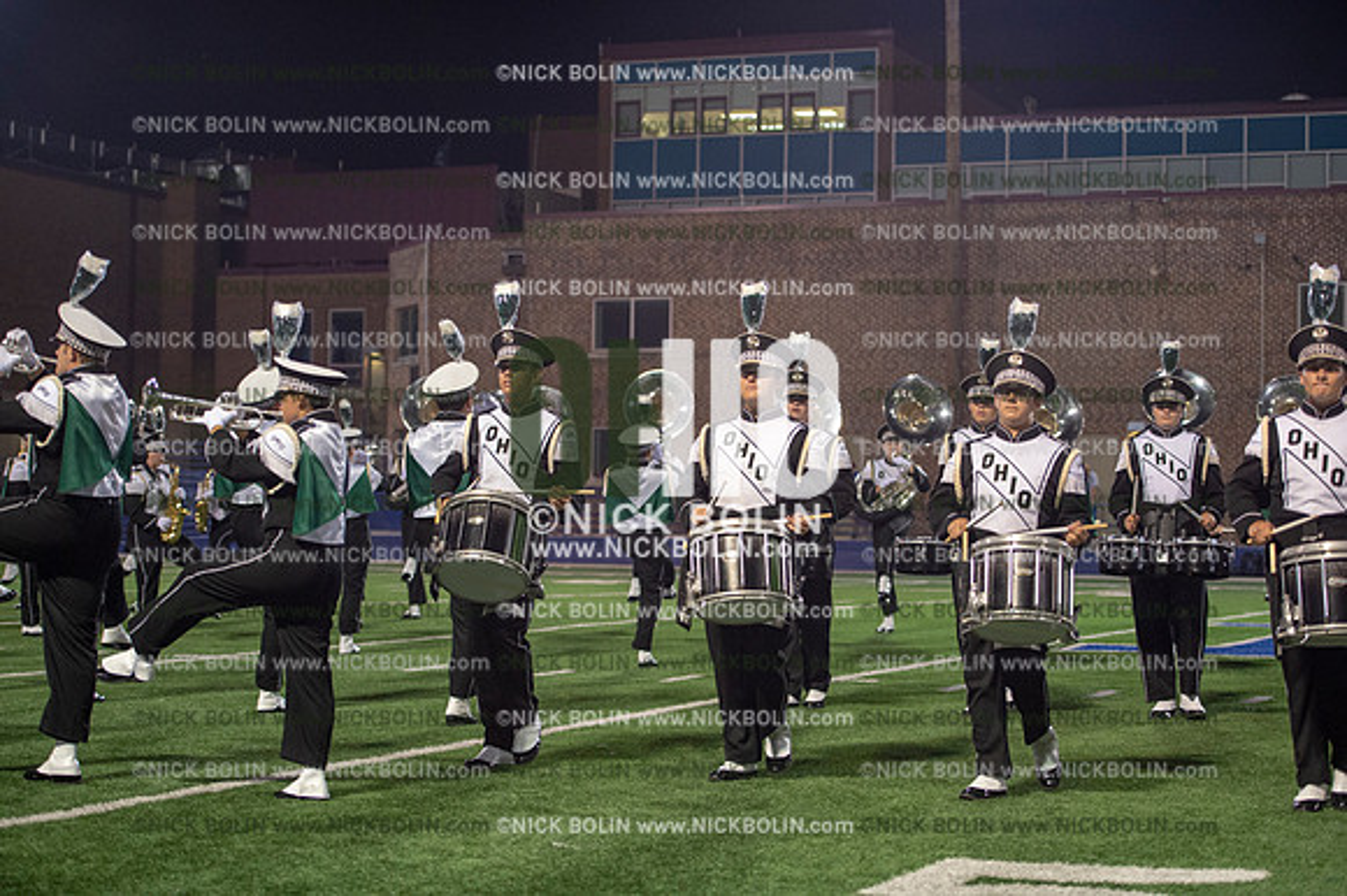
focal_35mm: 70
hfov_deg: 28.9
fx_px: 2618
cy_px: 448
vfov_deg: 19.4
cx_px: 674
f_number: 2.8
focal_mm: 70
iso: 4000
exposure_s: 1/400
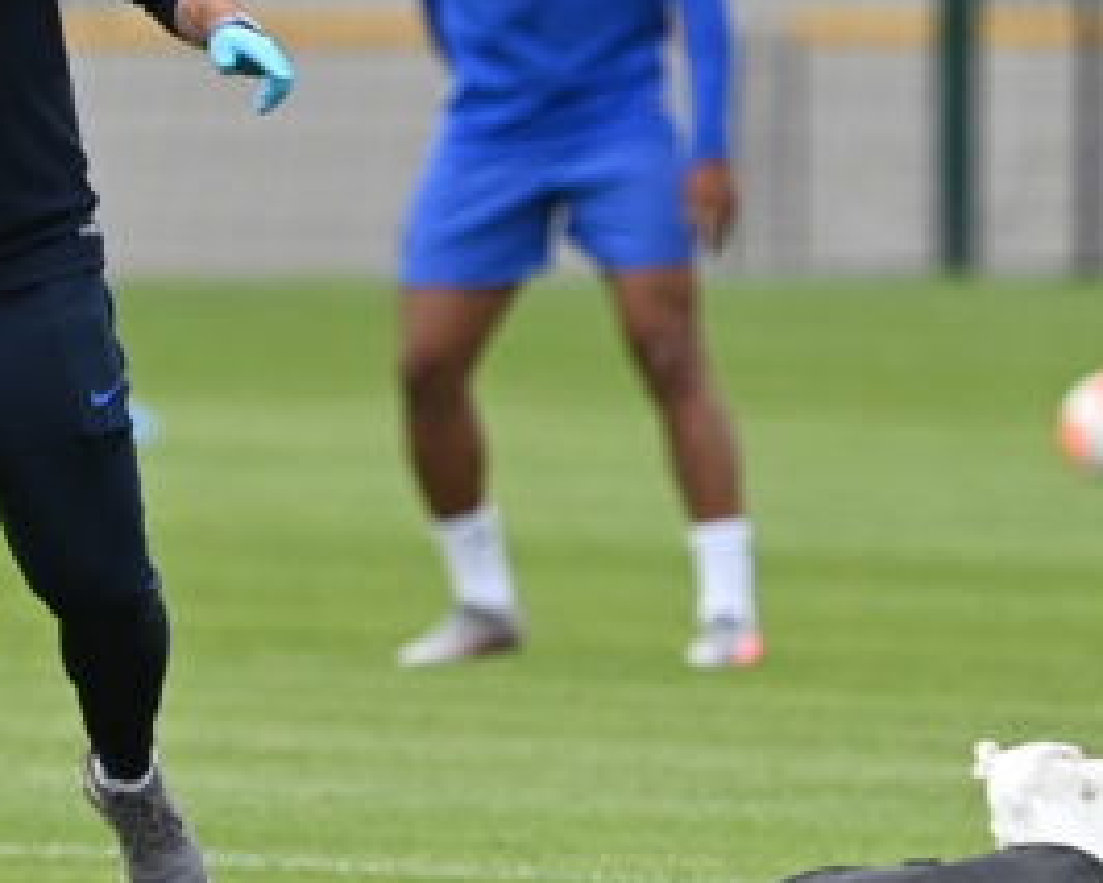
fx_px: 48397
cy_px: 166
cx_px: -104
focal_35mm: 1482
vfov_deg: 1.0
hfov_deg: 1.3
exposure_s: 1/2000
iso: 800
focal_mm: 560
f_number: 5
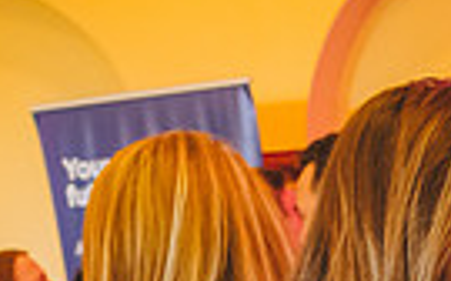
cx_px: 768
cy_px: 467
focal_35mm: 105
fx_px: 1289
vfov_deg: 11.7
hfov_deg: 17.0
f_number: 3.5
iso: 3600
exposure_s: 1/160
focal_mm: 24
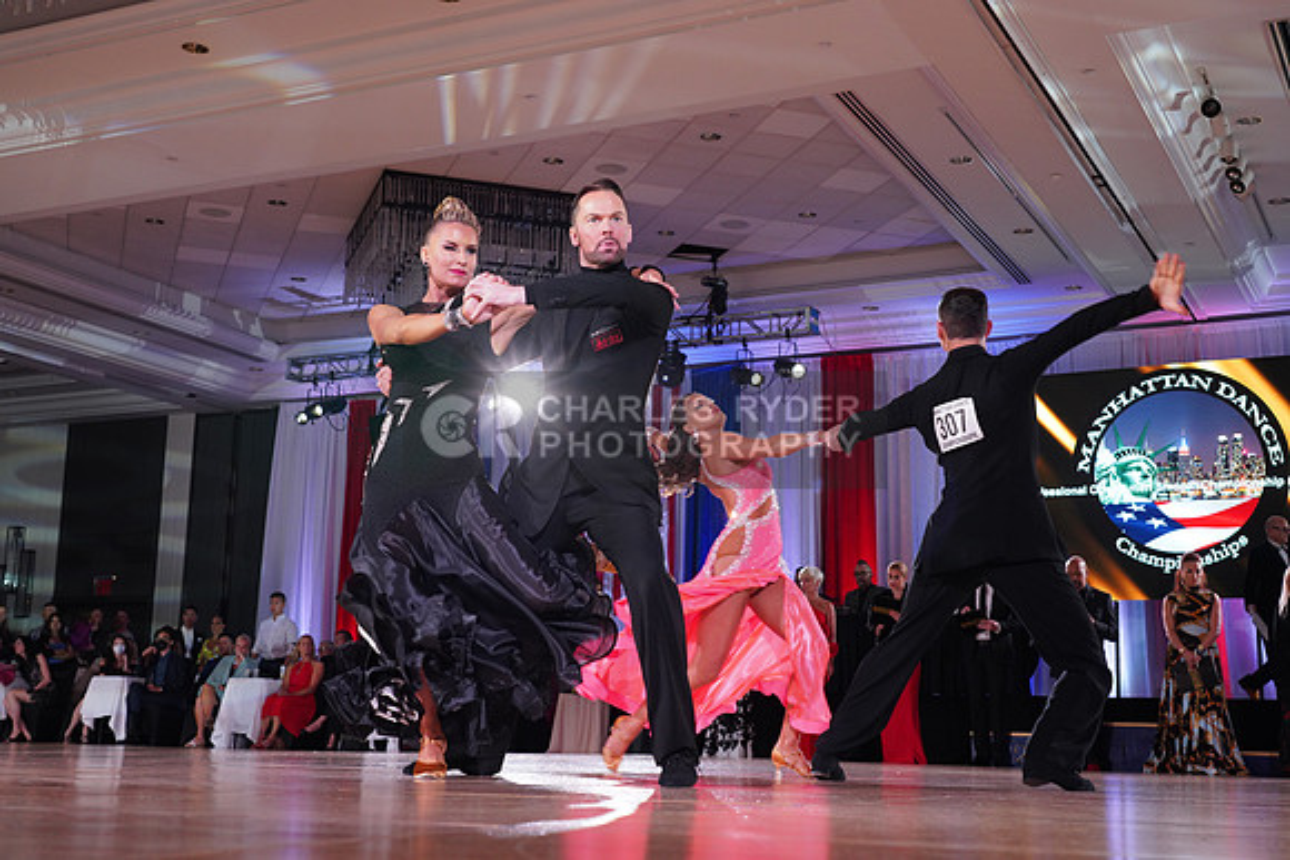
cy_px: 430
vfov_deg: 31.2
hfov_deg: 45.4
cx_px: 645
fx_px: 1541
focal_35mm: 43
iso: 1600
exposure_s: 1/160
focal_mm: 43
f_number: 5.6
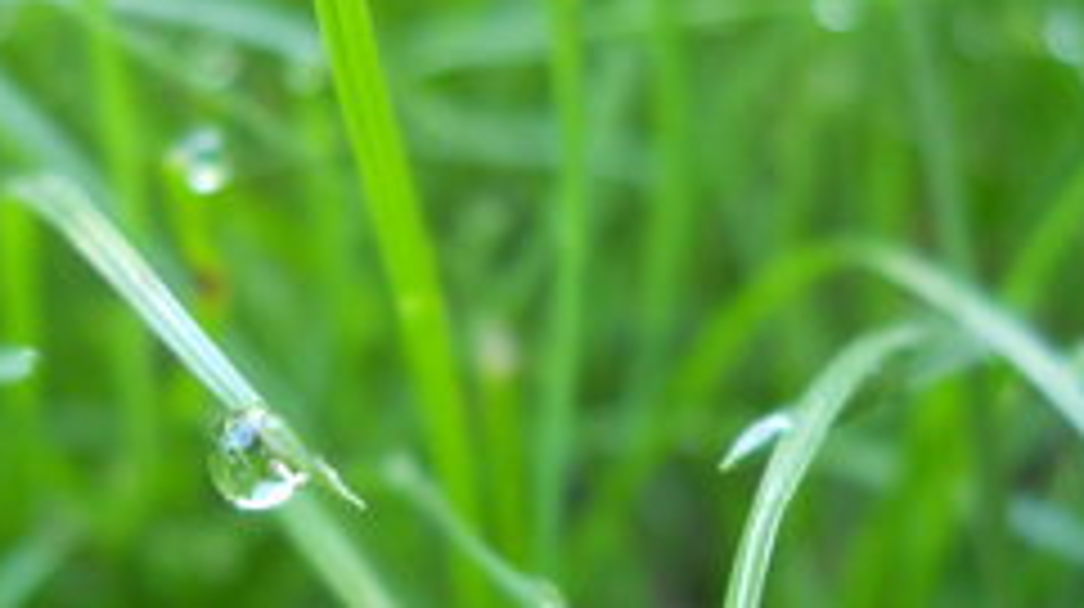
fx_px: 1866
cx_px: 373
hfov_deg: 32.2
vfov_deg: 18.3
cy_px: 516
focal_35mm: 65
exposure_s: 1/30
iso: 250
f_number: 3.1
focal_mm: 6.72
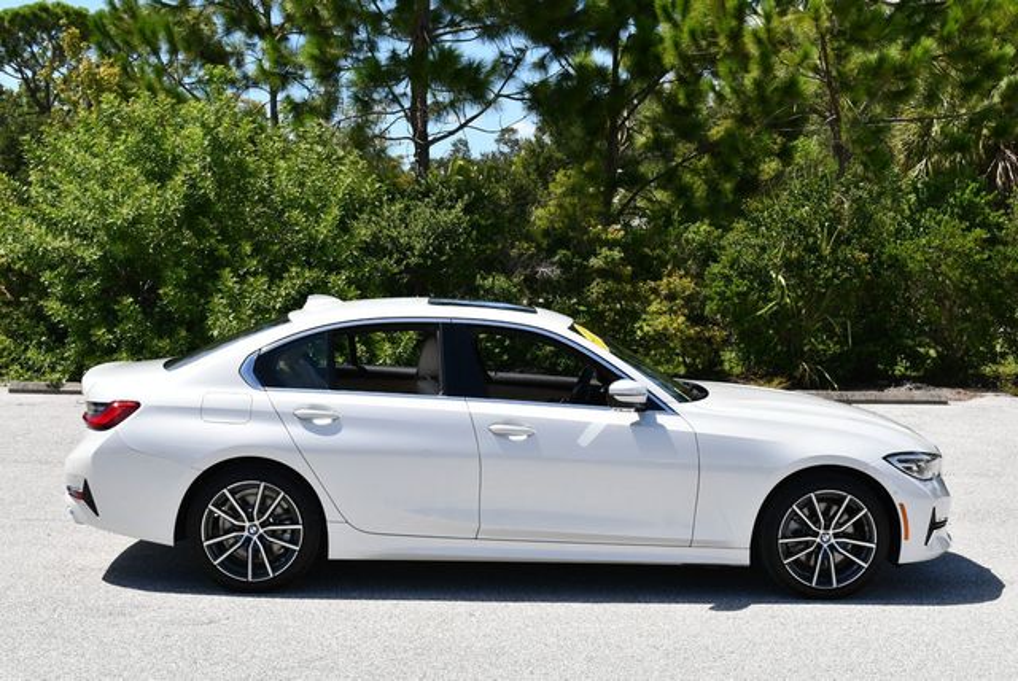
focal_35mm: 52
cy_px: 340
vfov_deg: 26.0
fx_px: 1472
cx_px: 509
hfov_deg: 38.2
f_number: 8
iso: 110
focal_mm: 26
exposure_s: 1/250
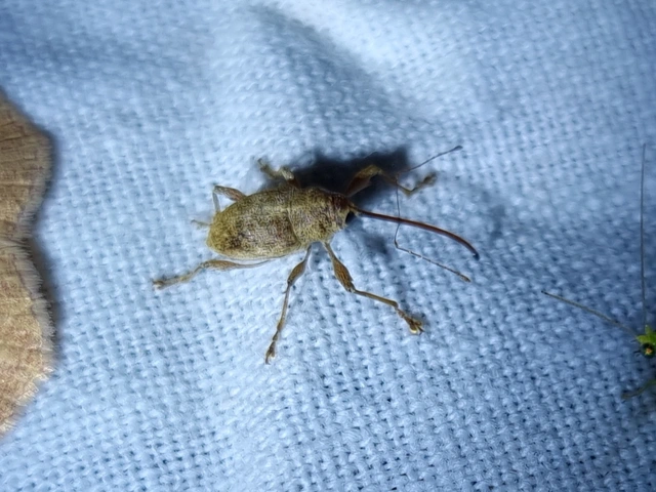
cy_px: 246
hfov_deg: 67.3
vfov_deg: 53.1
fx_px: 493
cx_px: 328
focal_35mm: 26
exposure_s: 1/2000
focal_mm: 5.4
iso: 50
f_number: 1.8
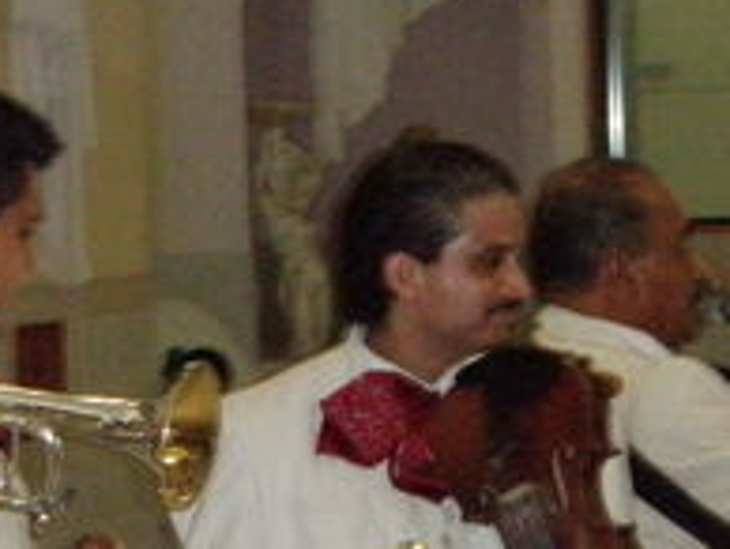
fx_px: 5004
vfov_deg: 6.3
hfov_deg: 8.3
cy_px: 248
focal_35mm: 237
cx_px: 369
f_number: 4.8
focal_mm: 12.73
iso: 640
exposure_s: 1/50
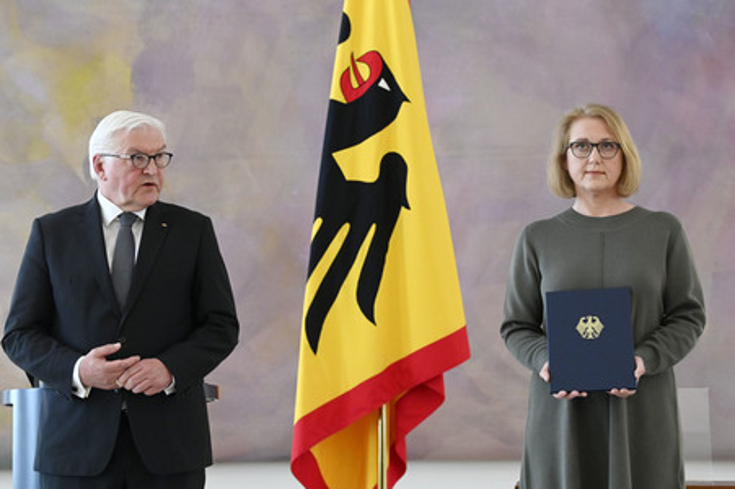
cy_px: 244
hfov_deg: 20.0
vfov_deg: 13.4
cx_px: 368
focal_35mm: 102
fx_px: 2081
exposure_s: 1/400
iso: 6400
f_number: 5.6
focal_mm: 102
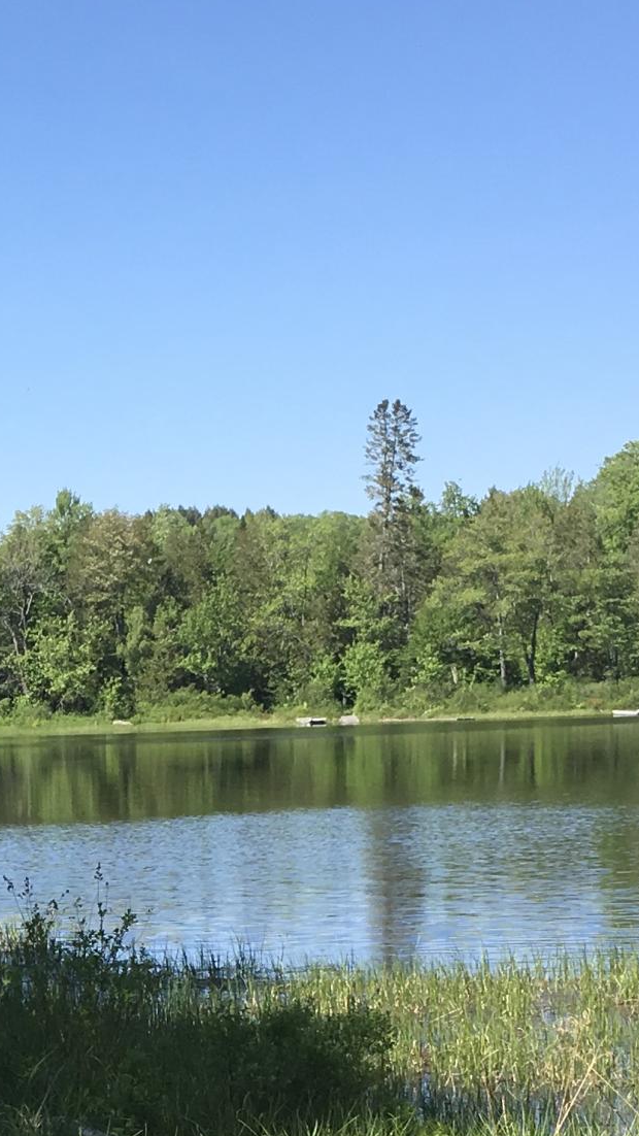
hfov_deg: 13.7
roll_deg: +2.4
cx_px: -133
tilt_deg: -10.1
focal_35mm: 86
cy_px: 1051
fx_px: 2590
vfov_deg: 24.0
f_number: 2.2
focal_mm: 4.15
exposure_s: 1/1183
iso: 25
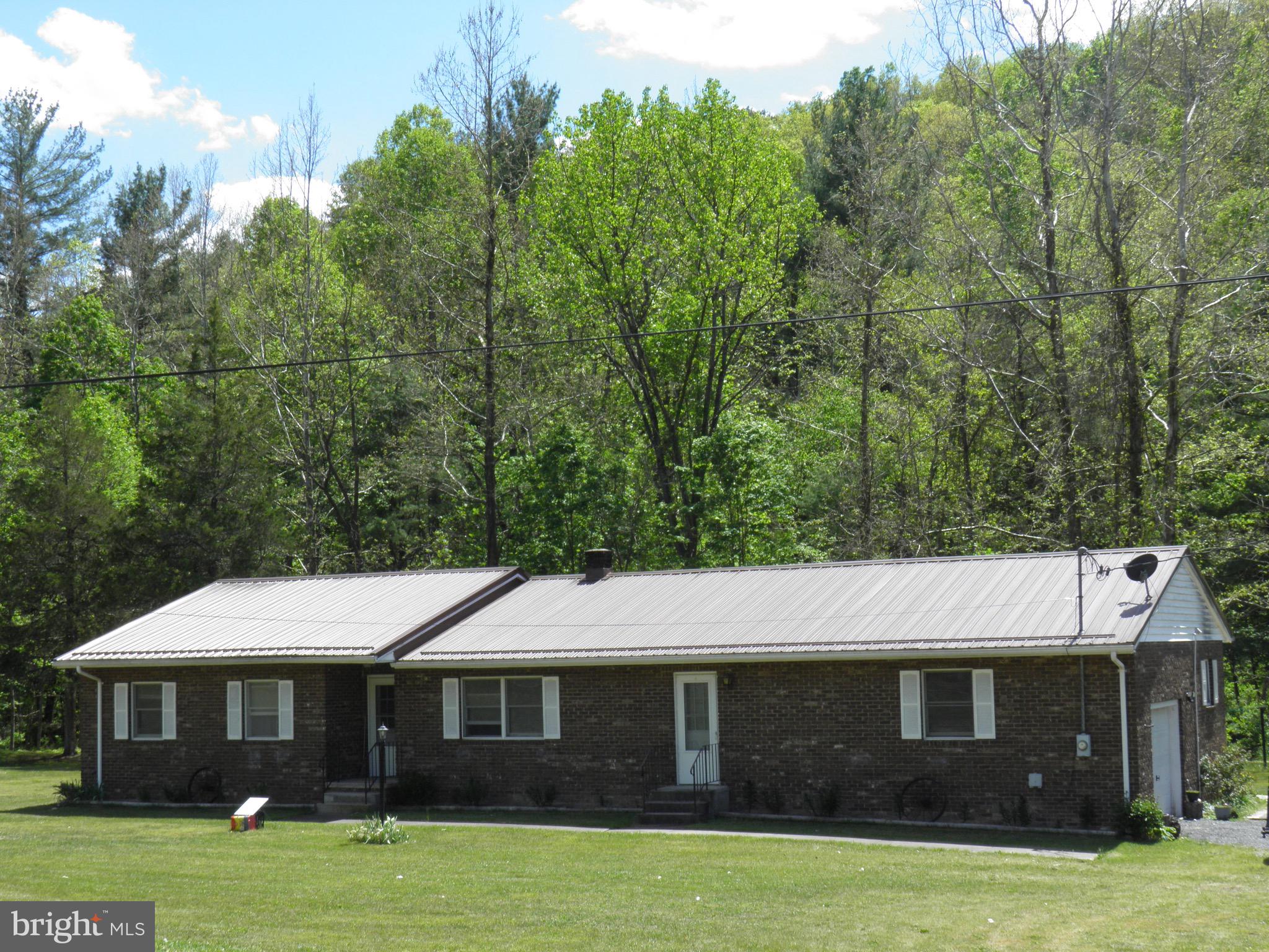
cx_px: 634
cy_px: 476
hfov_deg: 38.9
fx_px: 1796
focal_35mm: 49
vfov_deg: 29.7
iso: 50
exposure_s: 1/200
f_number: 5.5
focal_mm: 8.9
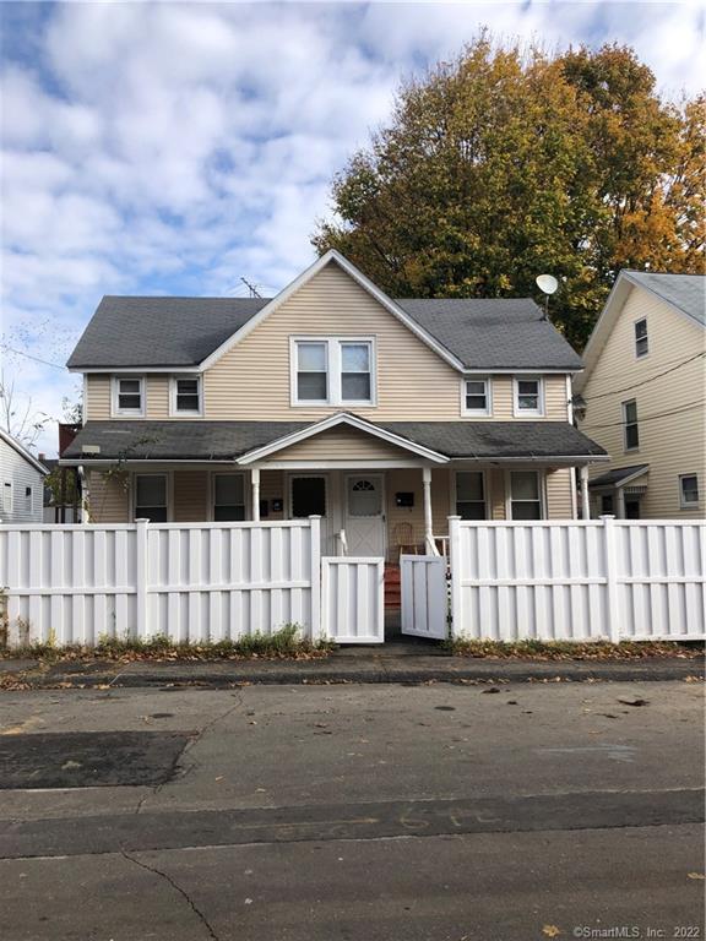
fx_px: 761
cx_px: 353
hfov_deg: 49.7
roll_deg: -1.0
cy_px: 470
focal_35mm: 28
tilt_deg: +4.1
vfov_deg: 63.4
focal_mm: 3.99
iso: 20
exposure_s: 1/1389
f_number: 1.8
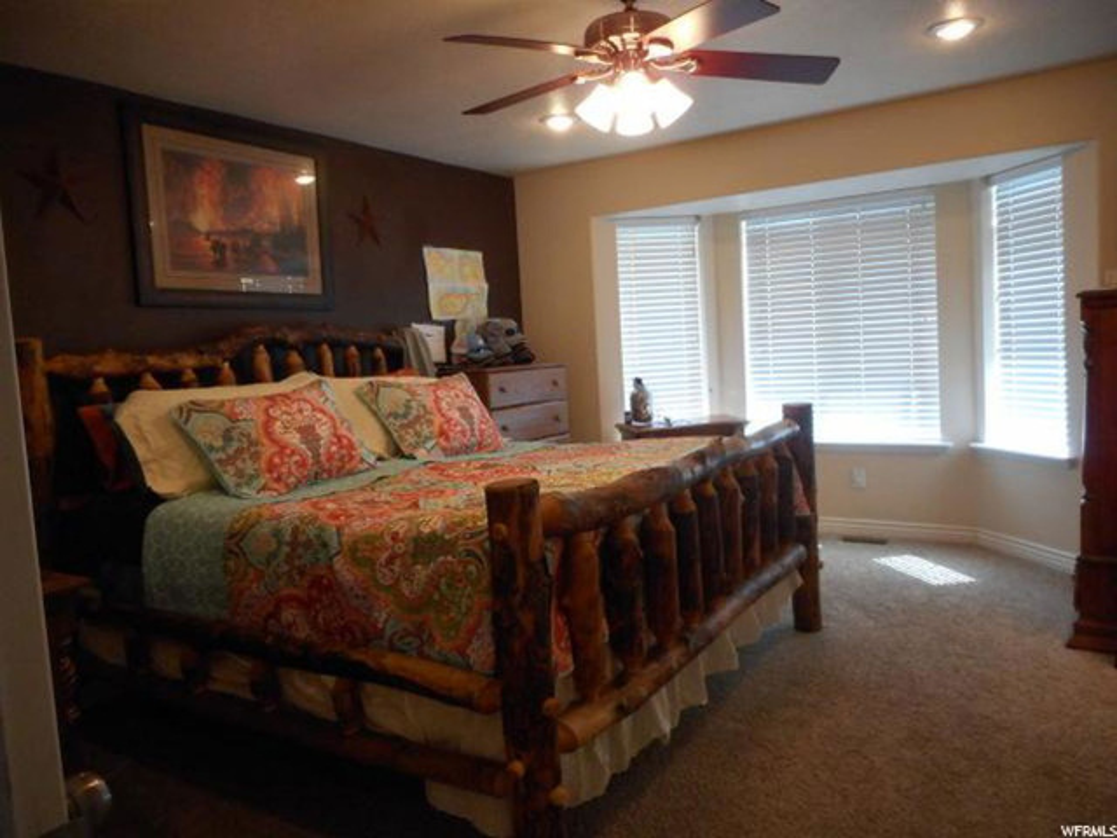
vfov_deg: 54.9
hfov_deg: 69.4
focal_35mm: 25
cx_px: 558
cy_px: 419
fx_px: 807
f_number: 3.7
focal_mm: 4.5
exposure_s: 1/30
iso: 320
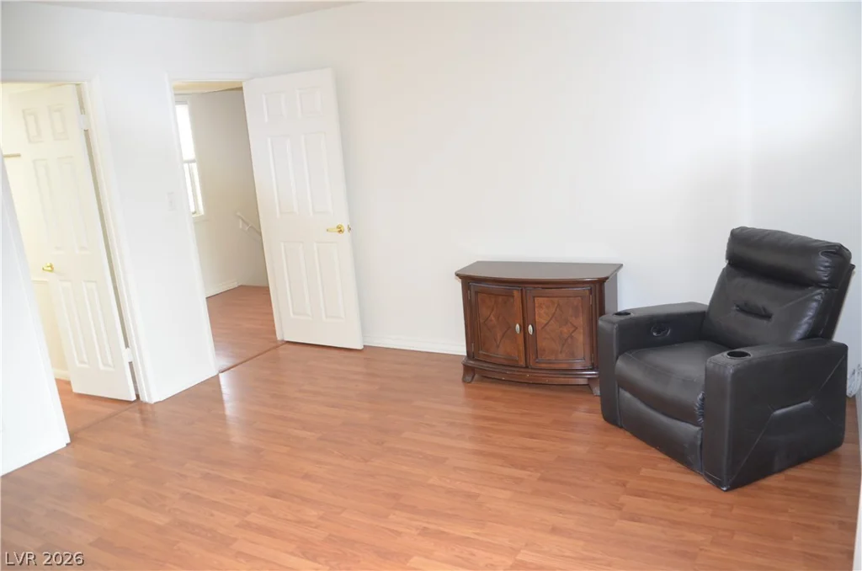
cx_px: 431
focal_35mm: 30
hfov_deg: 62.0
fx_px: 717
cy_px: 286
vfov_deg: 43.4
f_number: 4
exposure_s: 1/60
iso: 800
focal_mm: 20
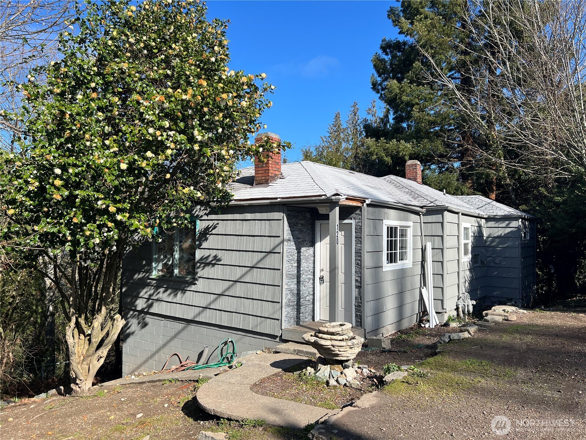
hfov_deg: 67.3
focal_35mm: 26
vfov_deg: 53.1
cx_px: 293
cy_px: 220
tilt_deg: +2.5
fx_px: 440
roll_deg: -0.8
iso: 50
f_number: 1.5
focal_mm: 5.7
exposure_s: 1/3165
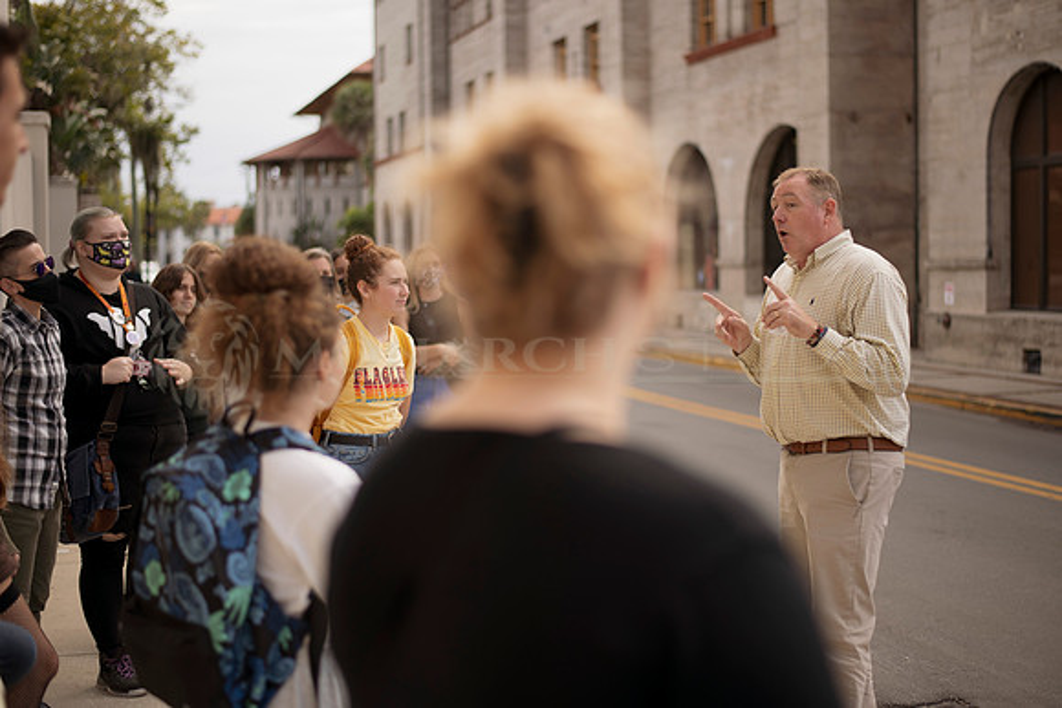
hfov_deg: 37.9
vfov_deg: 25.8
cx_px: 546
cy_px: 354
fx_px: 1549
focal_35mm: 52
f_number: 1.8
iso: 31
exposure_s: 1/1250
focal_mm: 50
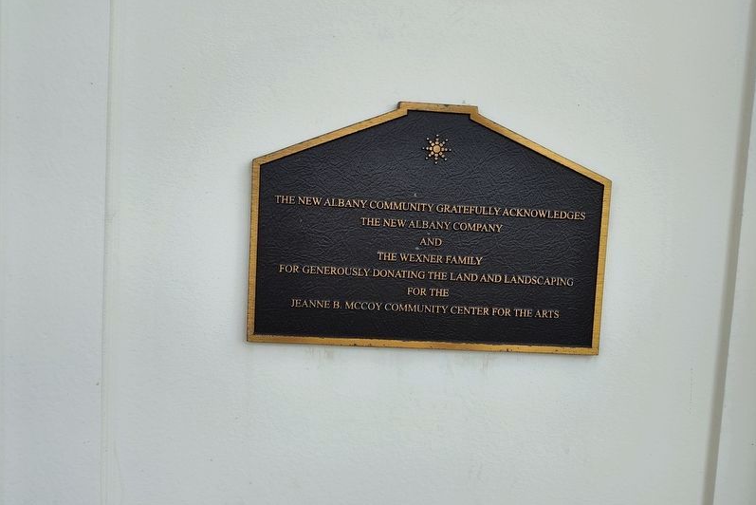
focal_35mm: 24
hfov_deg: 73.7
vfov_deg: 53.2
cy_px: 260
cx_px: 378
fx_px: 504
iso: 100
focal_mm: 5.56
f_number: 1.8
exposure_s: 1/370
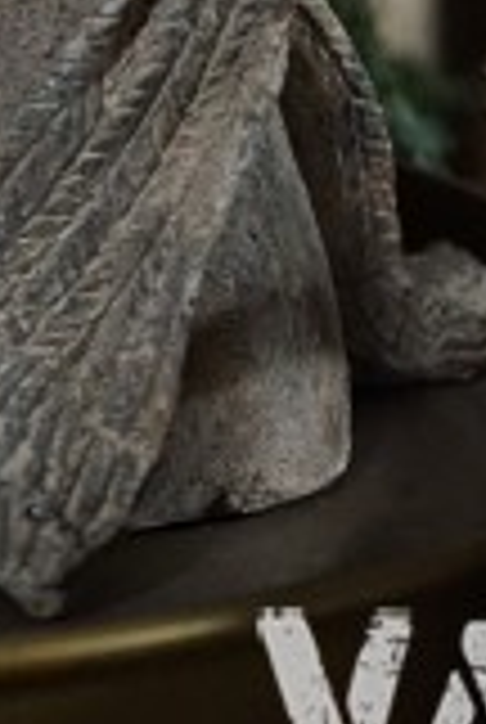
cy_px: -436
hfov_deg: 11.5
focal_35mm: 119
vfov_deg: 15.5
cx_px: 68
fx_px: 2399
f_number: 4
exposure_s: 1/200
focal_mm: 32
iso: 6400
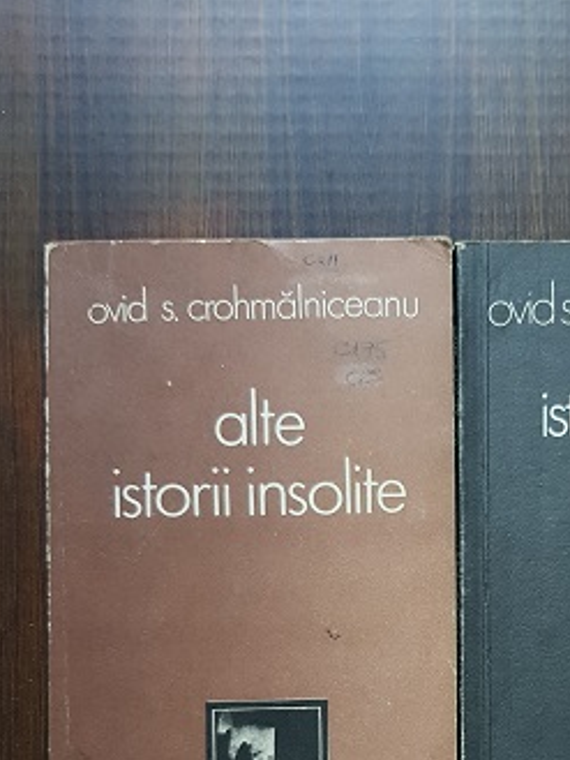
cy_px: 621
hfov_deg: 32.6
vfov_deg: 41.7
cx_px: 466
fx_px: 943
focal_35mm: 43
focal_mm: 4.3
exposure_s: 1/13
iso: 200
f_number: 1.7
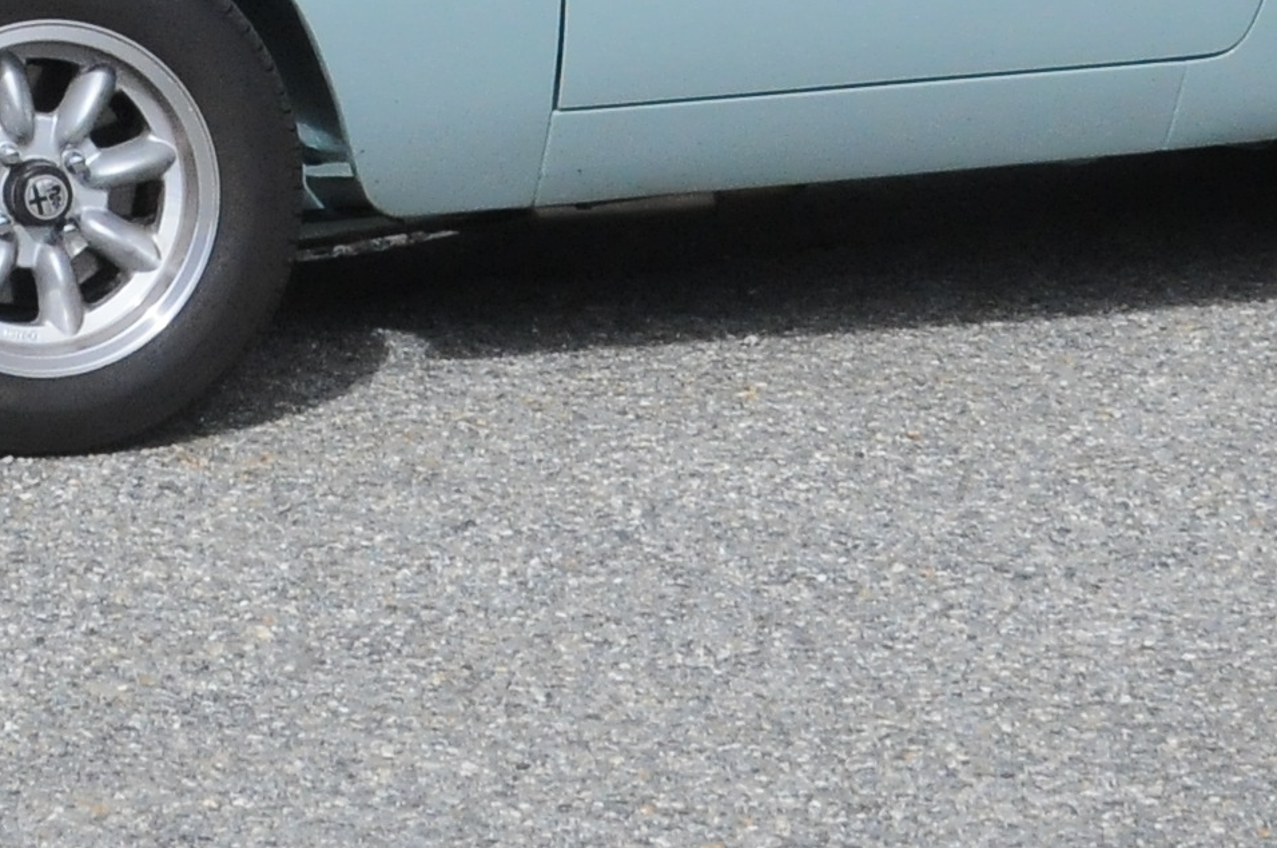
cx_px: 60
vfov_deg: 8.6
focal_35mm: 148
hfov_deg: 13.7
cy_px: -1050
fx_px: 5244
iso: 1000
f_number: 14
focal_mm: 22
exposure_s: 1/800
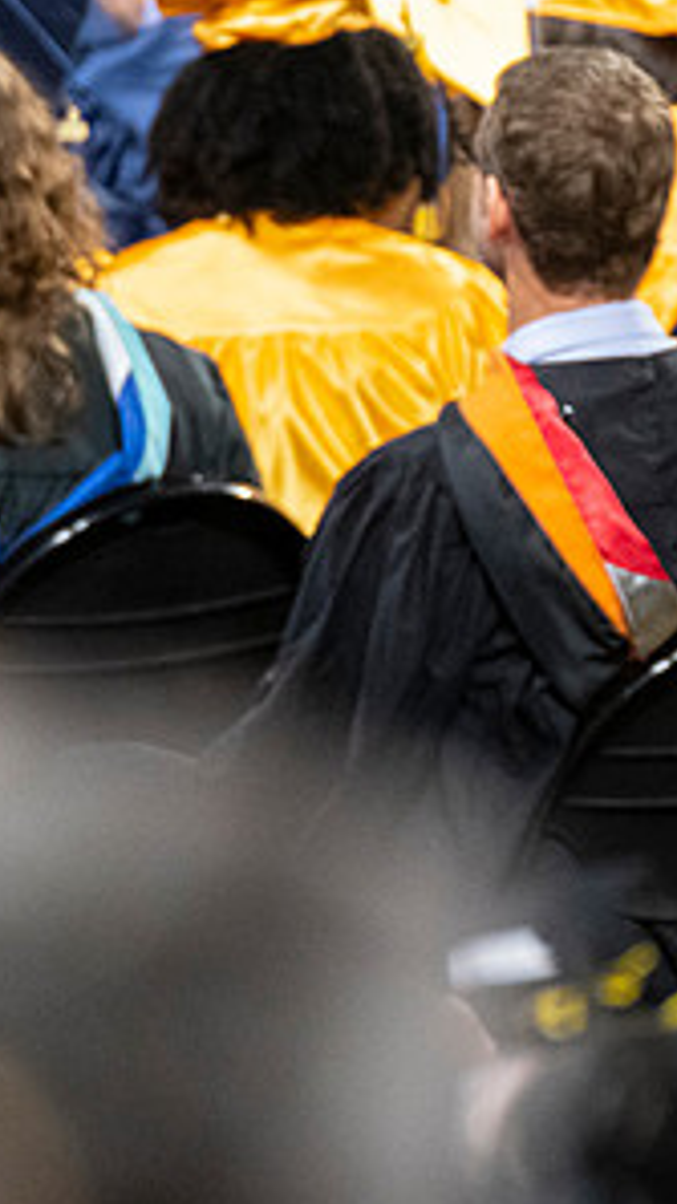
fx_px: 23016
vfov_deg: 3.0
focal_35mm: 721
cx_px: 1281
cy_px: 673
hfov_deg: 1.7
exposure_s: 1/200
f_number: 4
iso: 2000
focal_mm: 200
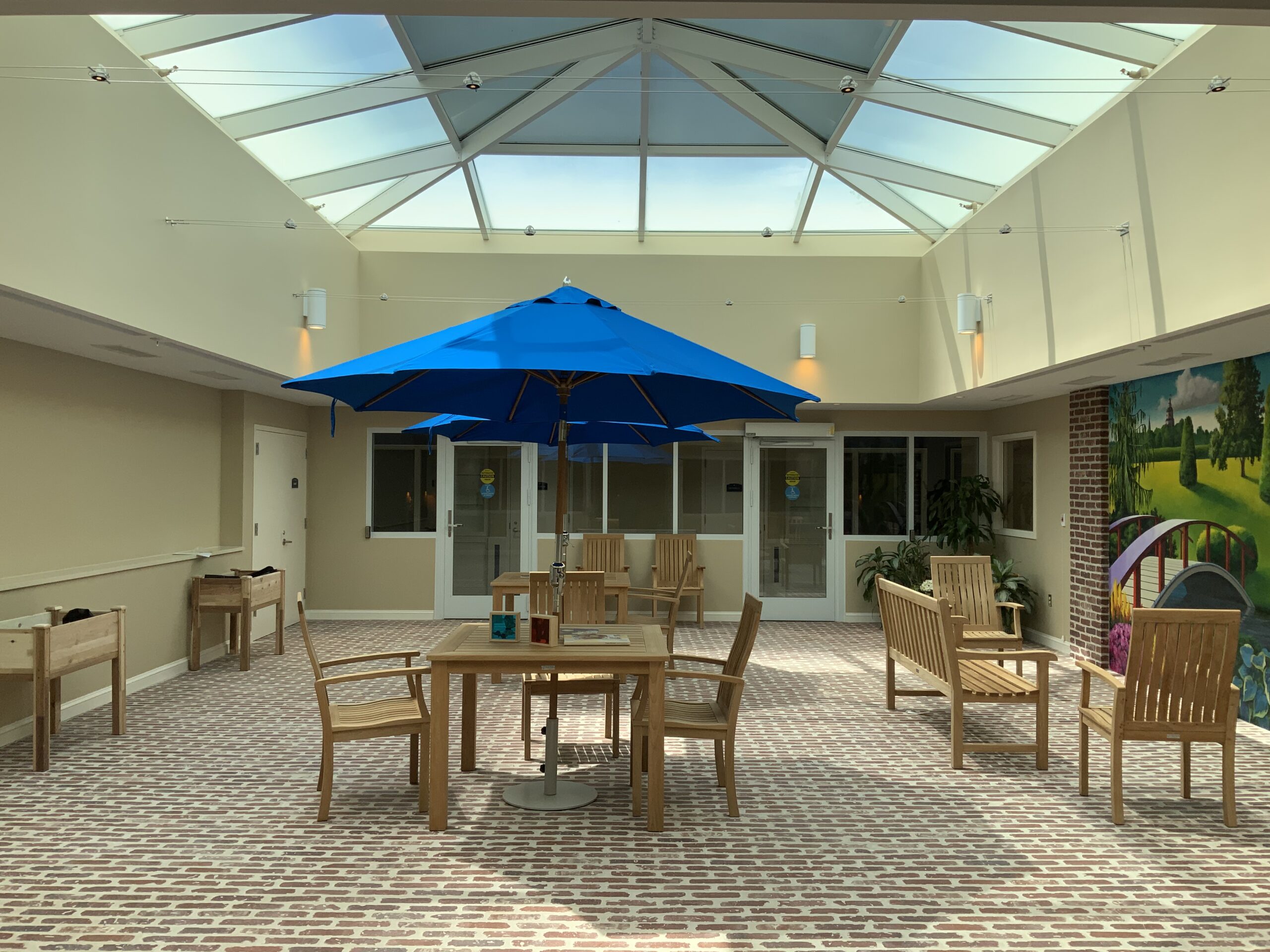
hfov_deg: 61.7
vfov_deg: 48.2
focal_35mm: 29
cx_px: 635
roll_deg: -0.6
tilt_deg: +1.1
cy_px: 476
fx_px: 1064
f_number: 1.8
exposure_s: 1/486
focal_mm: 3
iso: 16
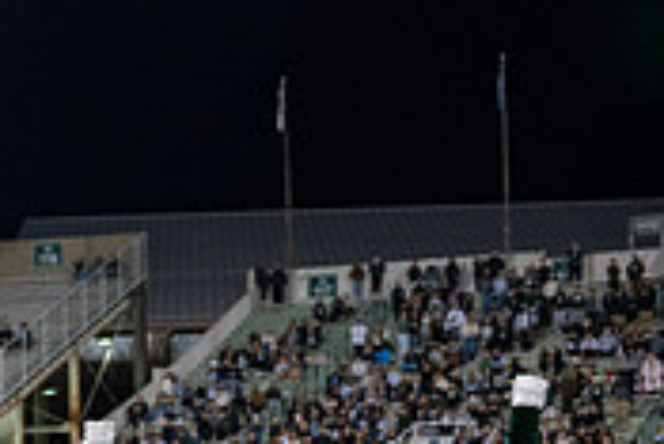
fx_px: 2381
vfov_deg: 10.2
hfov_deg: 15.6
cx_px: -15
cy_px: 723
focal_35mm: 129
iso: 1250
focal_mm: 39
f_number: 3.2
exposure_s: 1/500
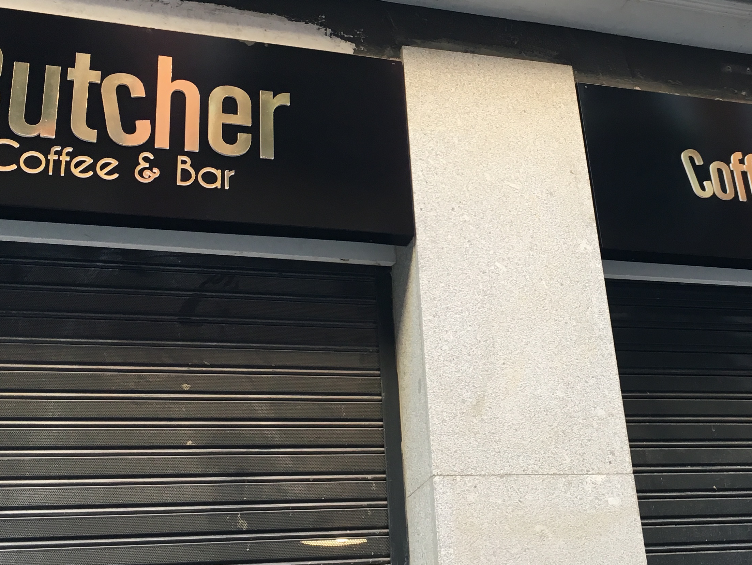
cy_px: 183
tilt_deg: +29.7
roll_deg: +7.3
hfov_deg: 35.8
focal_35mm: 53
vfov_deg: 27.3
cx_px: 505
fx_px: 1152
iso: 25
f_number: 2.2
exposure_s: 1/33
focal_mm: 4.15
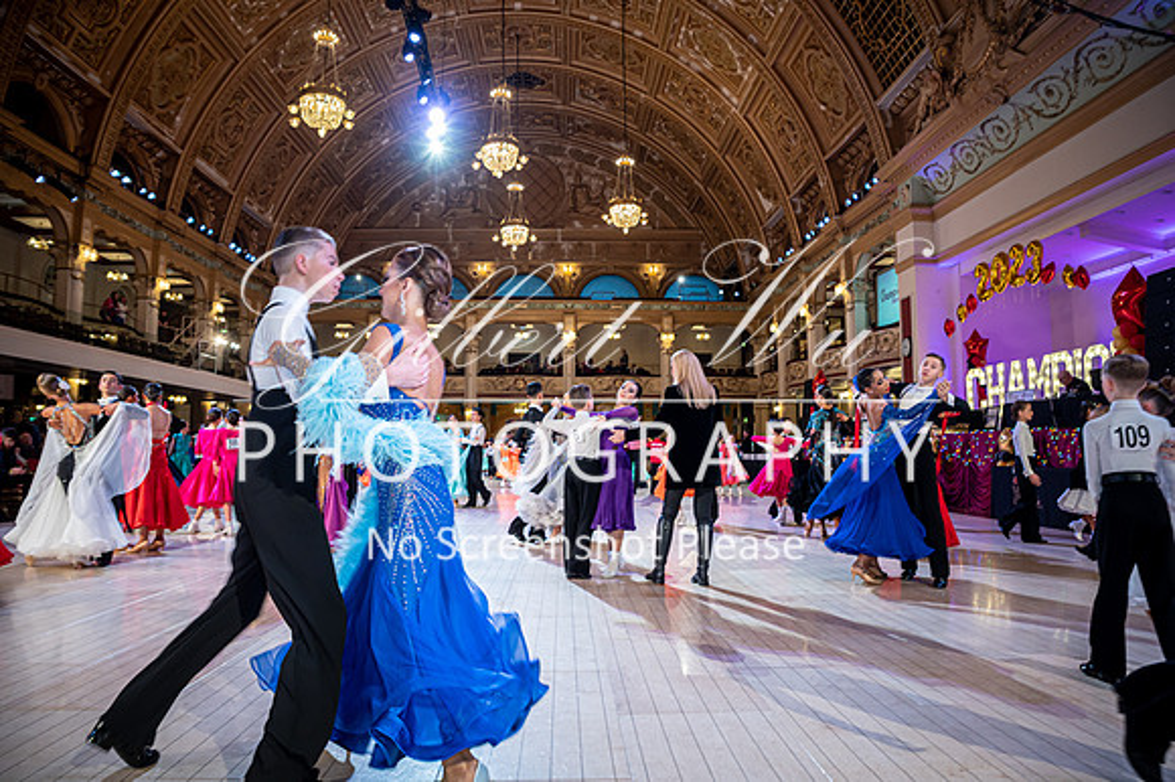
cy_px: 391
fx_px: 783
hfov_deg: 73.8
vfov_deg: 53.1
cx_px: 588
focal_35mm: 24
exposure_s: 1/125
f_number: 4
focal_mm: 24
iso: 1000
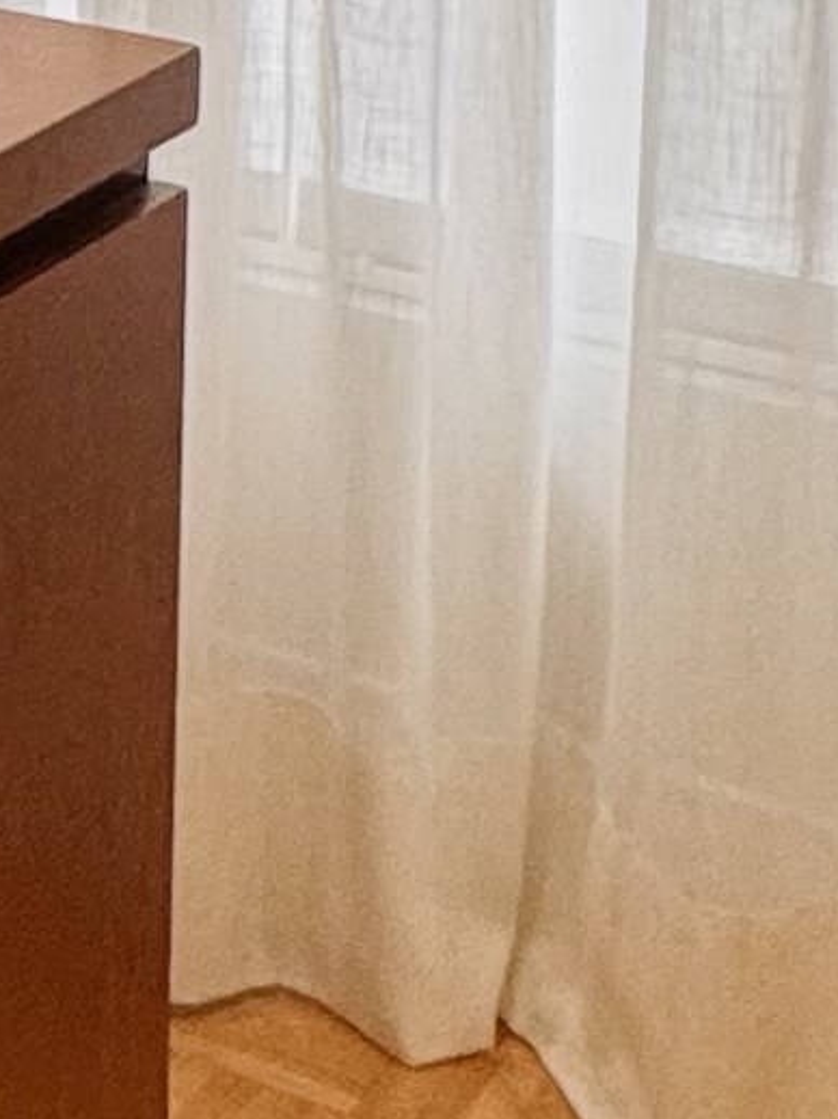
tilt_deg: -2.7
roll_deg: +0.5
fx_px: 3521
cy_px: -711
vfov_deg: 16.0
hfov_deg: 11.2
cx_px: -1227
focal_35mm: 109
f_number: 2.2
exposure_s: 1/120
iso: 160
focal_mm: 2.22
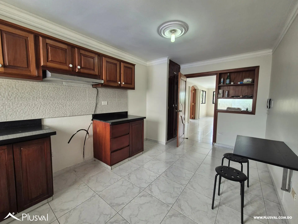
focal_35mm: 13
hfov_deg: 106.2
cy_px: 112
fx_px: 112
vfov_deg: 89.9
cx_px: 149
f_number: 2.2
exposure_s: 1/60
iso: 100
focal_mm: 2.2
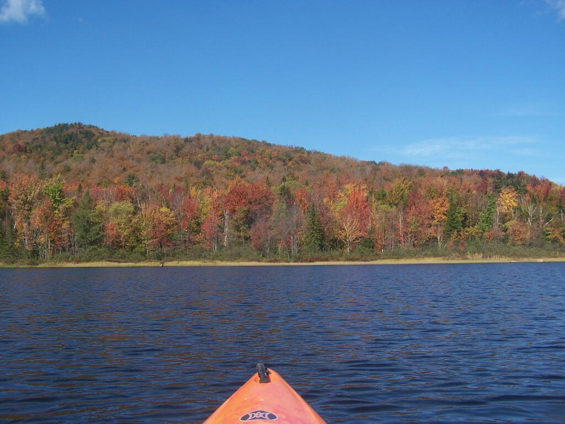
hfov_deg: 49.0
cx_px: 282
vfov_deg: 37.7
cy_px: 212
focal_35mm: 38
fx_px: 620
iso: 80
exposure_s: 1/640
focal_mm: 6.3
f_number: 4
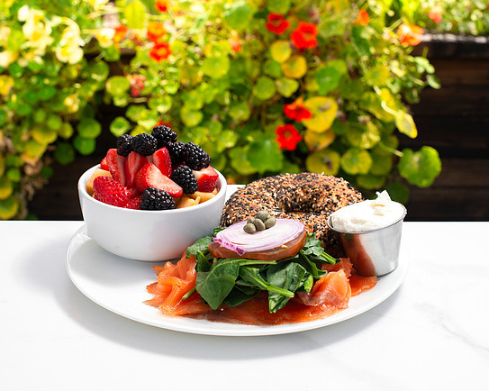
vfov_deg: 24.2
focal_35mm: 63
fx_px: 911
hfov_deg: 30.0
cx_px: 238
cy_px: 179
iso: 200
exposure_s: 1/200
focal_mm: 50
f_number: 8
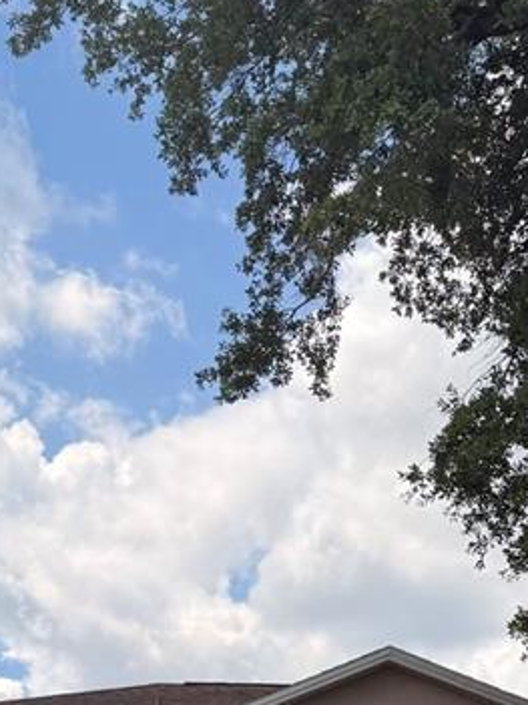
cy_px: 872
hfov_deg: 18.0
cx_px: 249
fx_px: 1669
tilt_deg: +8.6
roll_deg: -1.8
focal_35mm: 82
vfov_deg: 21.9
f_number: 1.78
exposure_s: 1/5714
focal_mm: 6.76
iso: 80
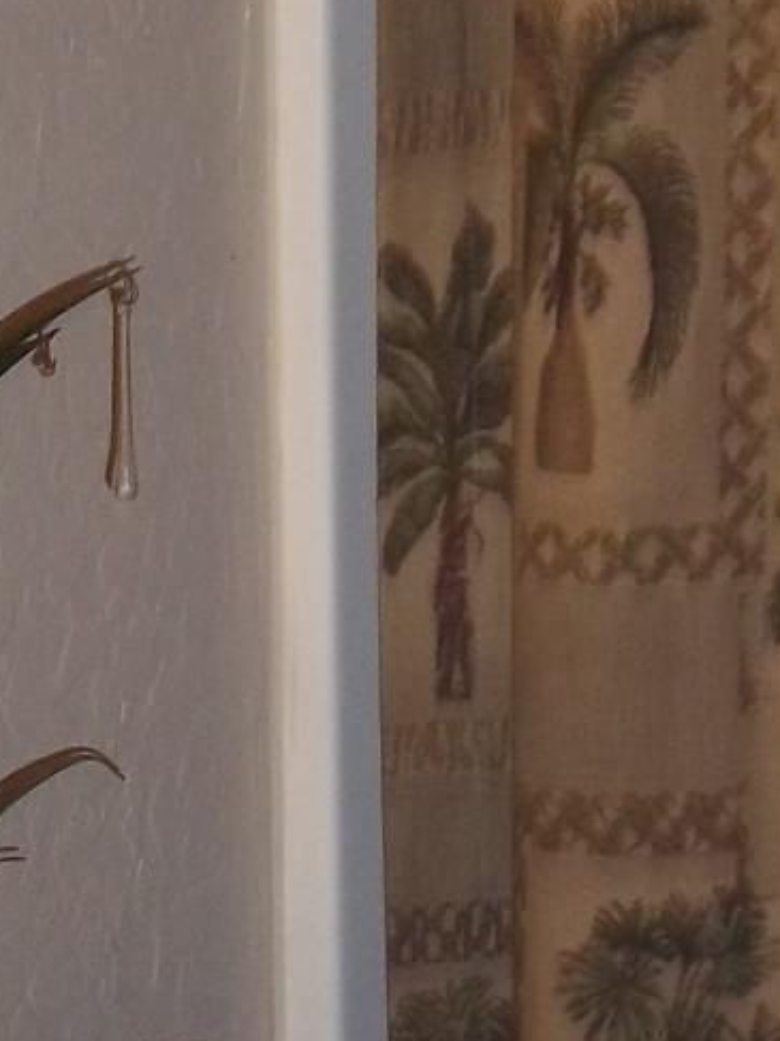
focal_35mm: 234
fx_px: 7033
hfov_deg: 6.3
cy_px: 1201
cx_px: -293
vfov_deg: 8.4
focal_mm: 10.1
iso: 160
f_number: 3.9
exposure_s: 1/40
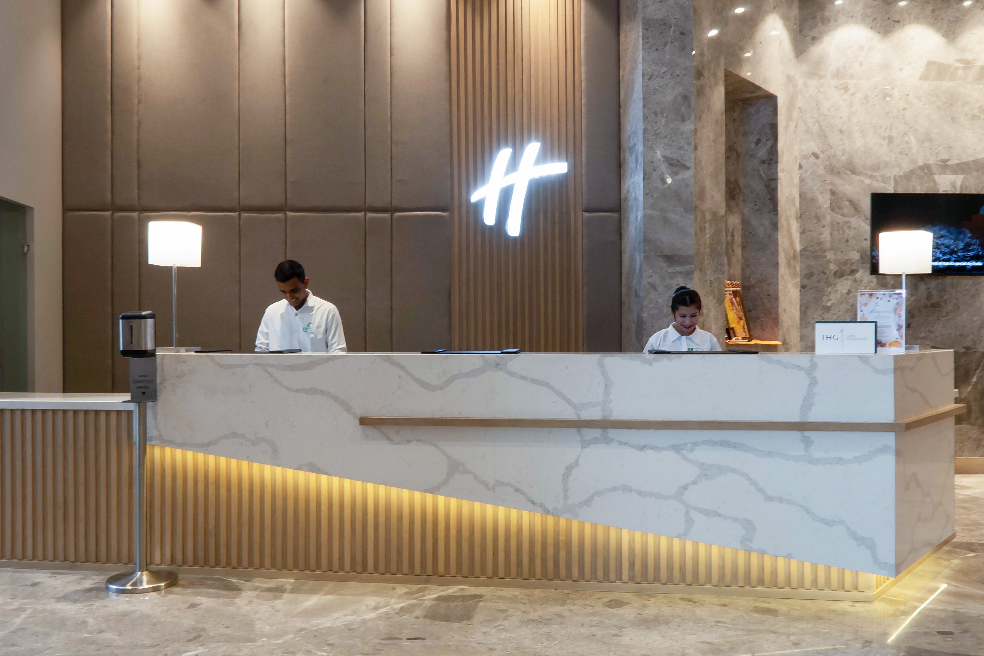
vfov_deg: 43.6
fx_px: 820
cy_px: 341
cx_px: 438
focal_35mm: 30
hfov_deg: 61.8
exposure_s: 1
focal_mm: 12
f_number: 13
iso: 100
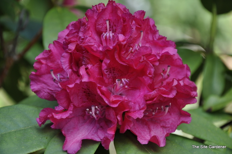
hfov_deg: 16.1
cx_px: 116
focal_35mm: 128
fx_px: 821
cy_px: 77
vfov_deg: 10.7
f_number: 5.6
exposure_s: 1/180
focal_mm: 85
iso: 200
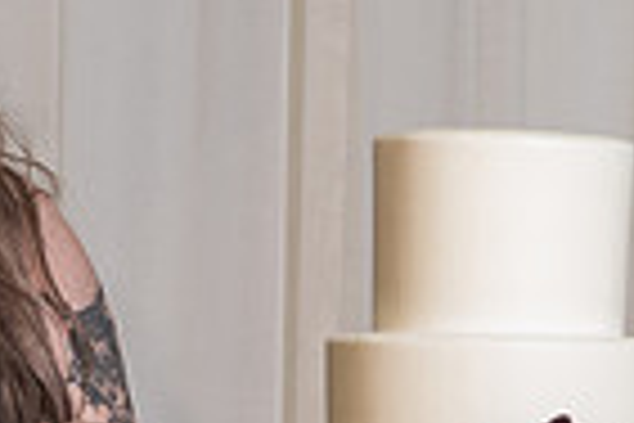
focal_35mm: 381
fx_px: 6709
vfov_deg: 3.6
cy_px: 496
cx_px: 149
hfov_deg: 5.4
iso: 2000
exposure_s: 1/200
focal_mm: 86
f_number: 4
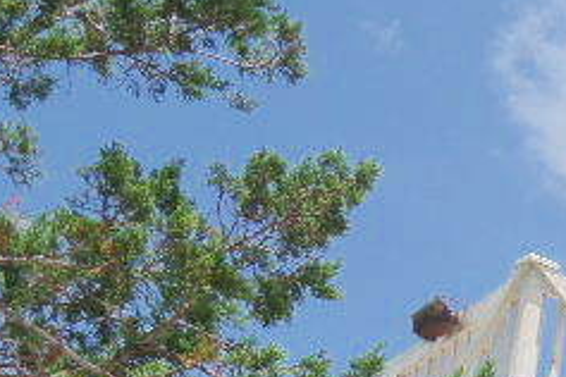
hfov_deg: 11.5
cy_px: 744
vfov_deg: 8.9
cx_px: 1378
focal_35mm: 146
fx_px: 2295
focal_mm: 18
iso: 200
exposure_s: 1/1000
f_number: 5
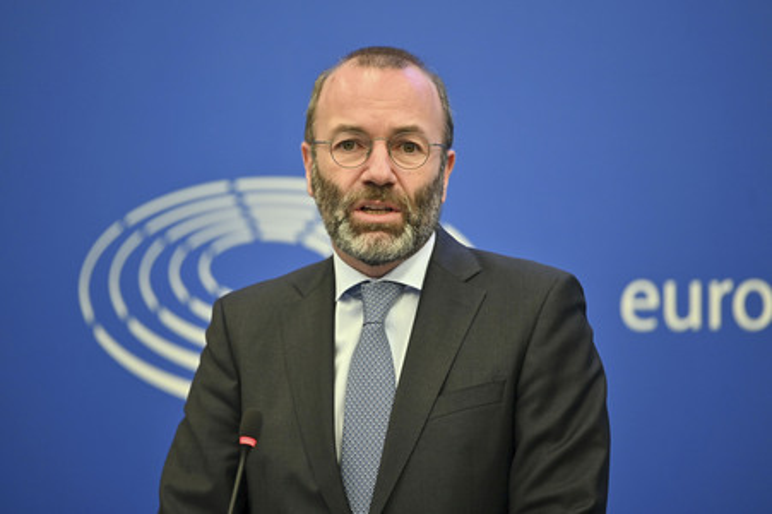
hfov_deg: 10.8
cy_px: 257
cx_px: 386
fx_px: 4071
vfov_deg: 7.2
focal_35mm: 190
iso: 640
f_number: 2.8
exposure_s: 1/160
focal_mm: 190
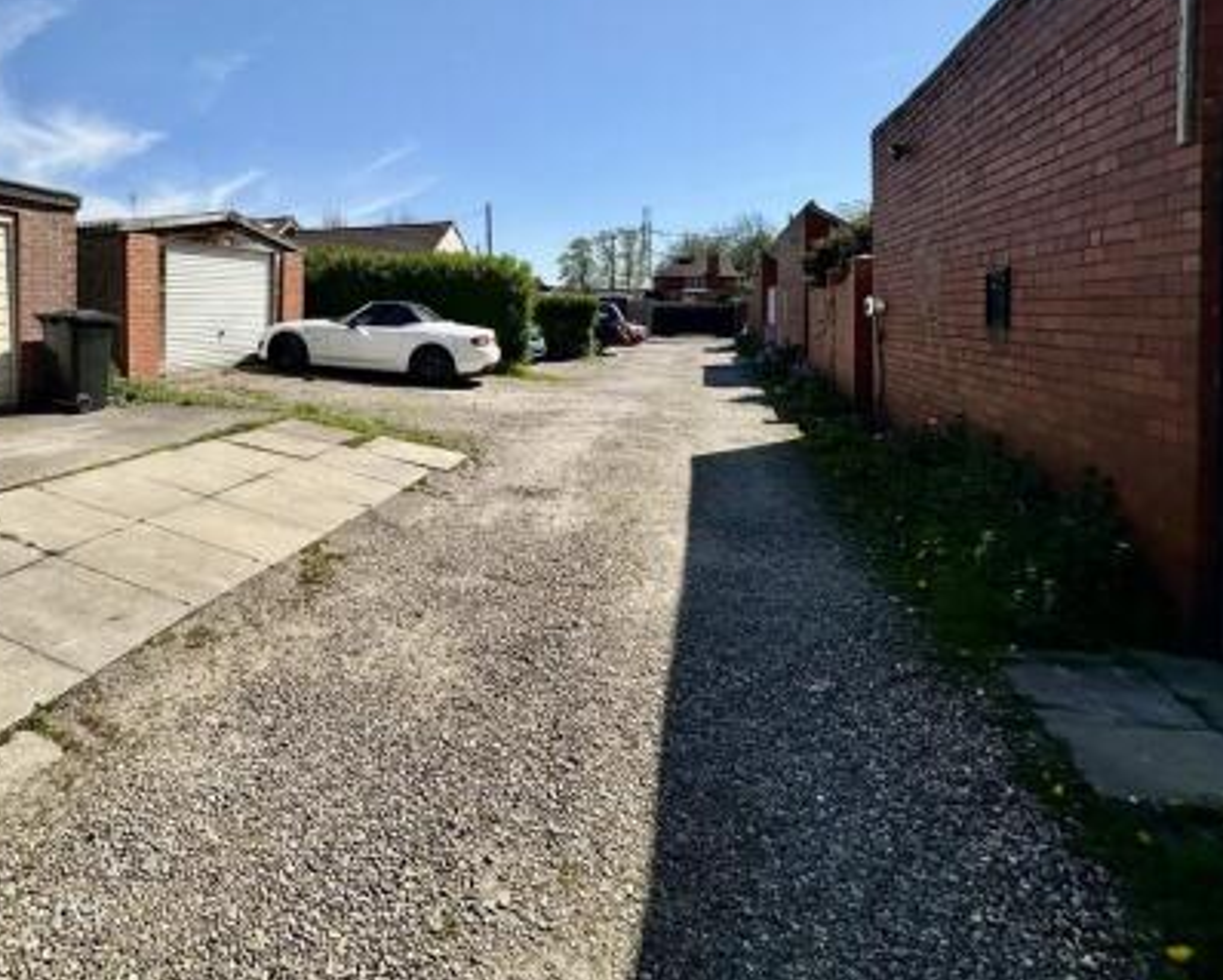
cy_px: 327
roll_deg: +0.2
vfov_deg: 66.3
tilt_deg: -1.5
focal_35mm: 20
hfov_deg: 77.7
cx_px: 407
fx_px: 724
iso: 40
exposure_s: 1/2681
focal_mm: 2.22
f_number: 2.2
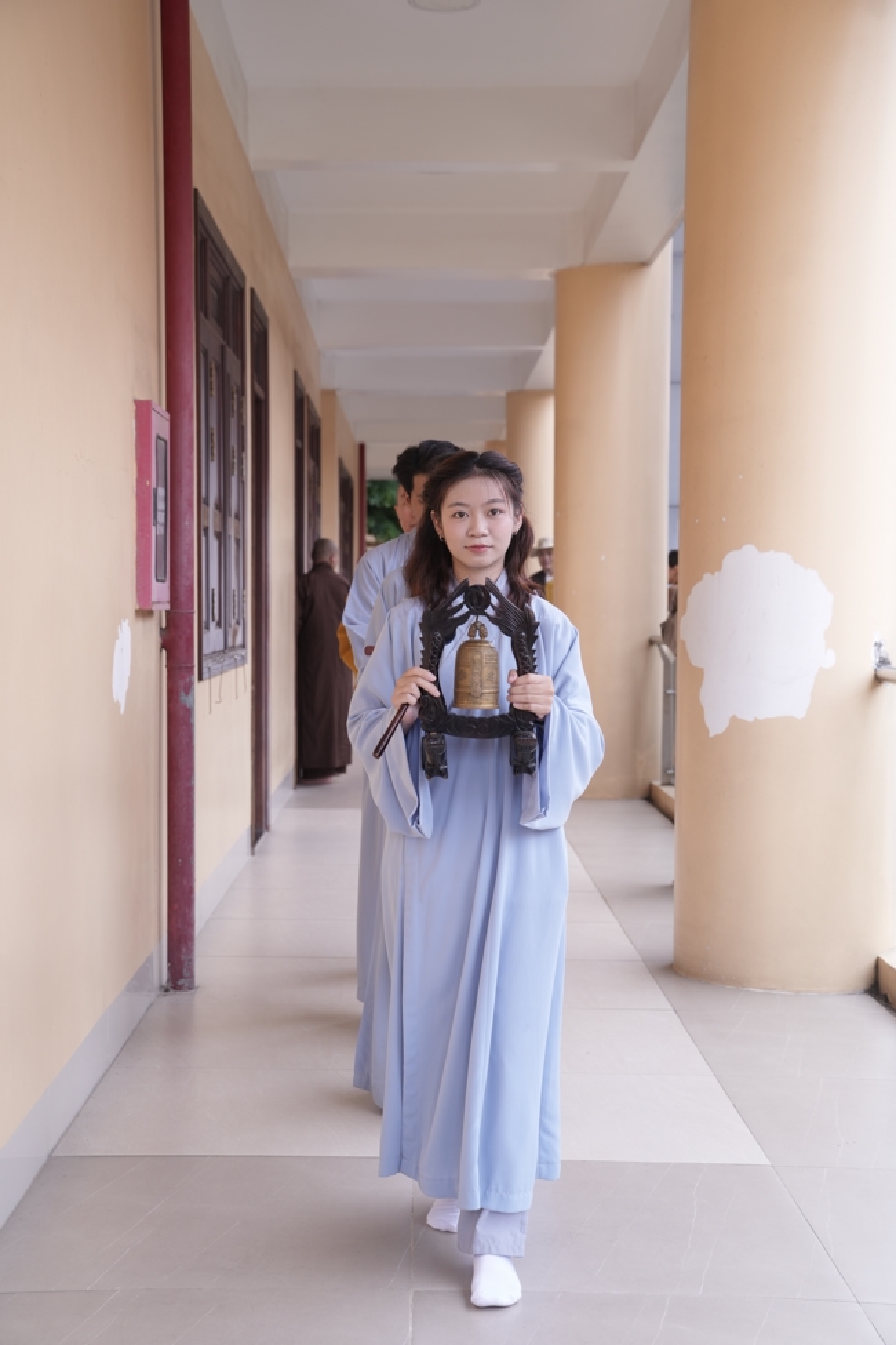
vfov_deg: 38.9
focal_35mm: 51
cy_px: 672
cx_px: 448
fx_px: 1904
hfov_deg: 26.5
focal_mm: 51
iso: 200
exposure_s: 1/160
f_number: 4.5
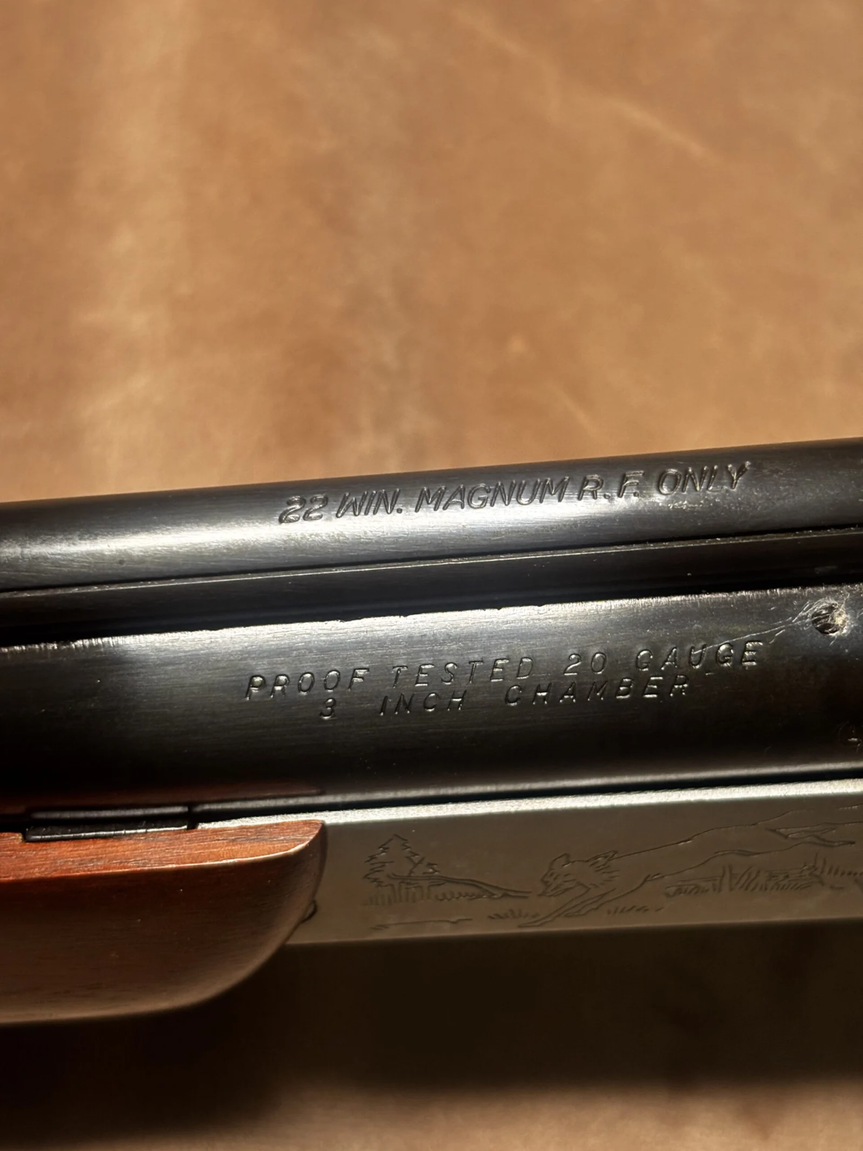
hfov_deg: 28.0
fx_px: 1728
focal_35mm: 52
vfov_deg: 36.8
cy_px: 576
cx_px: 432
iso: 125
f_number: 1.6
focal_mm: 5.96
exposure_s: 1/60
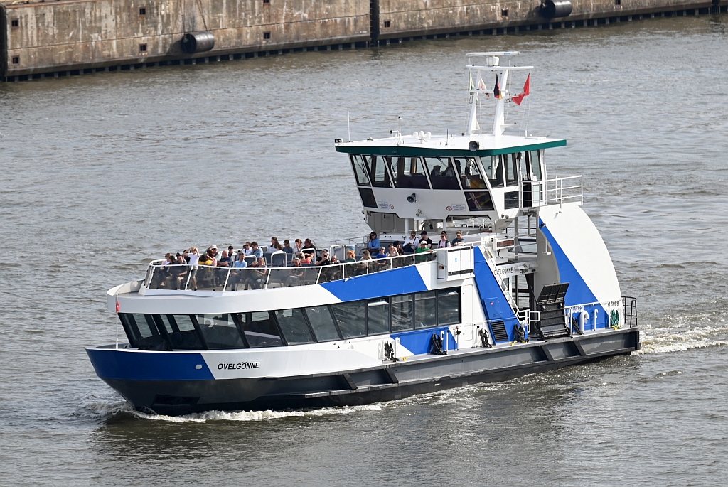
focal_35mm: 400
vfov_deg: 3.4
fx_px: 8097
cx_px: 364
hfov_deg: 5.1
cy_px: 244
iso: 200
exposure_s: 1/1000
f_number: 5.6
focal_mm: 400
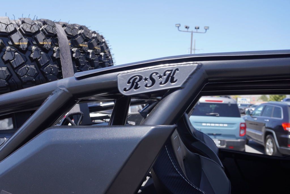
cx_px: 145
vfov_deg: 40.0
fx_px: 266
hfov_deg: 57.2
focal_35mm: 33
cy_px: 97
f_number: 6.3
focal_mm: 22
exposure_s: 1/160
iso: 100
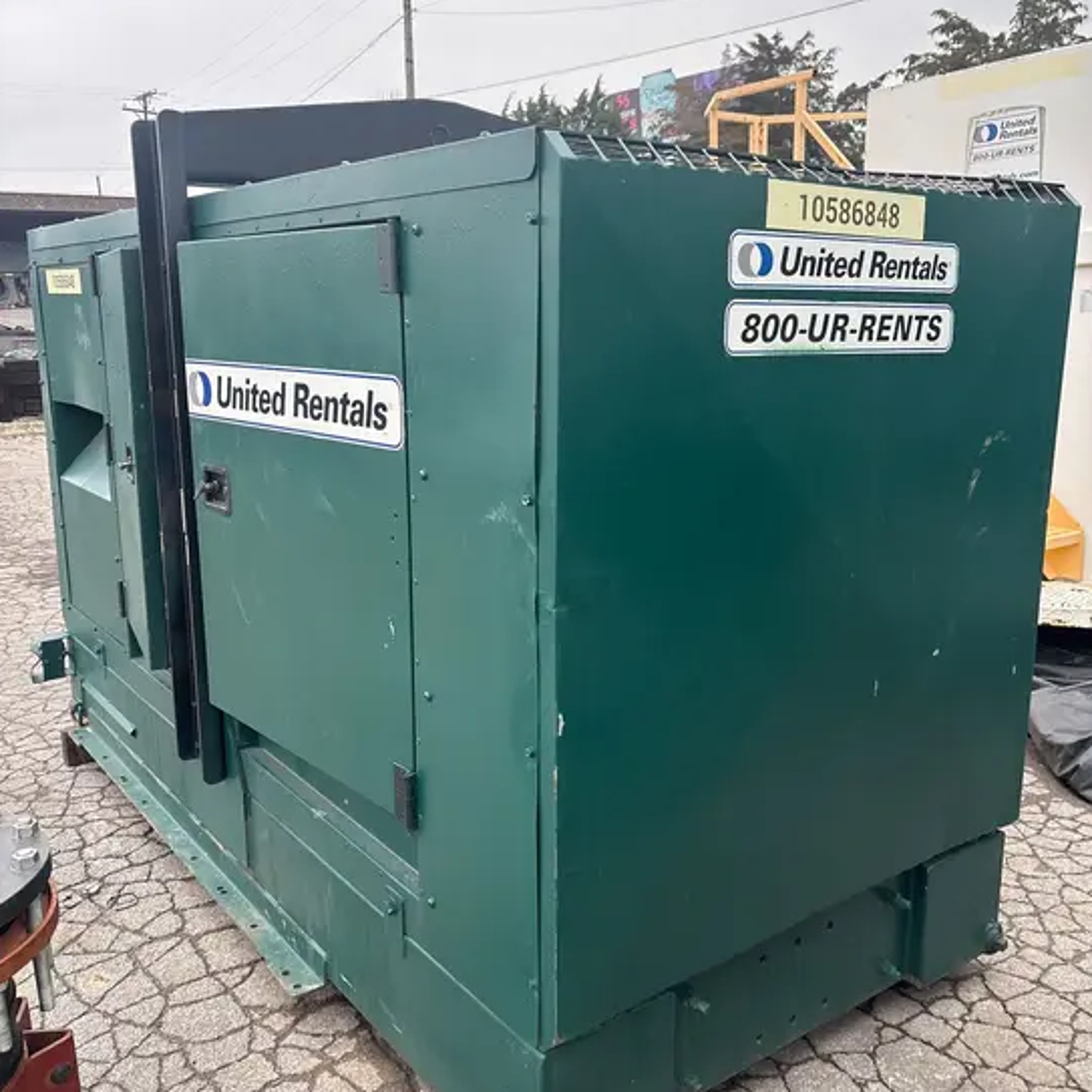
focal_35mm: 31
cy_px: 528
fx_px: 1106
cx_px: 547
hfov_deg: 52.5
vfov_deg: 52.5
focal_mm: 5.96
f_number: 1.6
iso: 100
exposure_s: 1/121
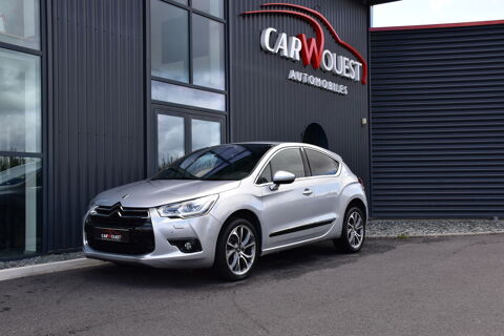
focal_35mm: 39
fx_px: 546
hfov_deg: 49.6
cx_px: 252
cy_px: 168
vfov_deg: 34.2
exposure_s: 1/200
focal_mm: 26
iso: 400
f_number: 10
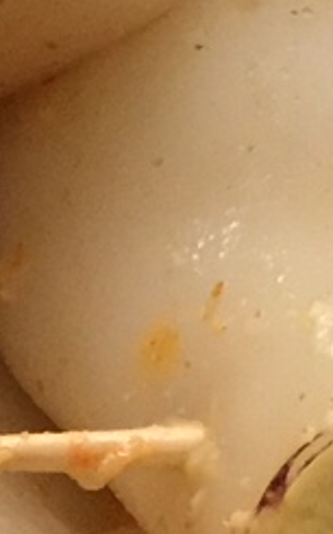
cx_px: -394
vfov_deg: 9.9
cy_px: 809
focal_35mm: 205
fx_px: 2978
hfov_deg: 6.2
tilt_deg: -59.6
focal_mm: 4.15
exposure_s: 1/25
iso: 250
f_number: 2.2
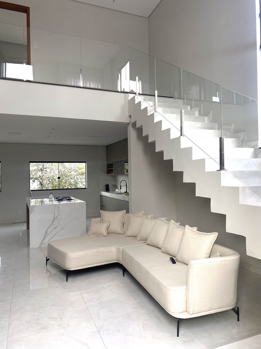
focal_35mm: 26
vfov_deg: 67.3
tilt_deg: +1.4
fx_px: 261
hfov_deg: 53.1
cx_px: 130
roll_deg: +0.2
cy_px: 174
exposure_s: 1/299
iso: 32
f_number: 1.8
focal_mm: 4.25
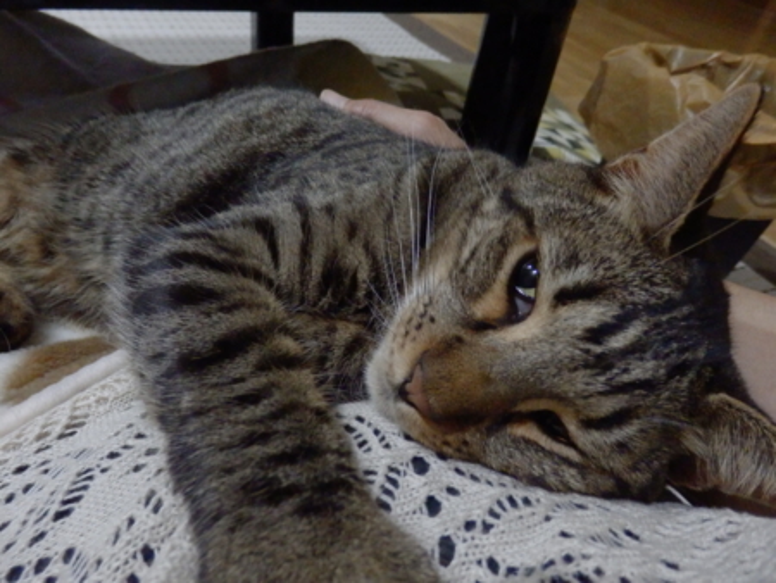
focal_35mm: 25
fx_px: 561
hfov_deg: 69.4
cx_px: 388
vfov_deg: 54.9
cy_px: 292
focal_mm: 4.5
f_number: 3
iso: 1600
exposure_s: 1/20
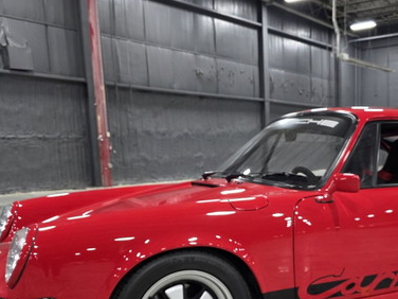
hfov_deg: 39.6
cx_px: 286
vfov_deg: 30.0
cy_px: 250
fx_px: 540
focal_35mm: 47
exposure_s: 1/120
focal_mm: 6.3
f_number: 1.7
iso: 320
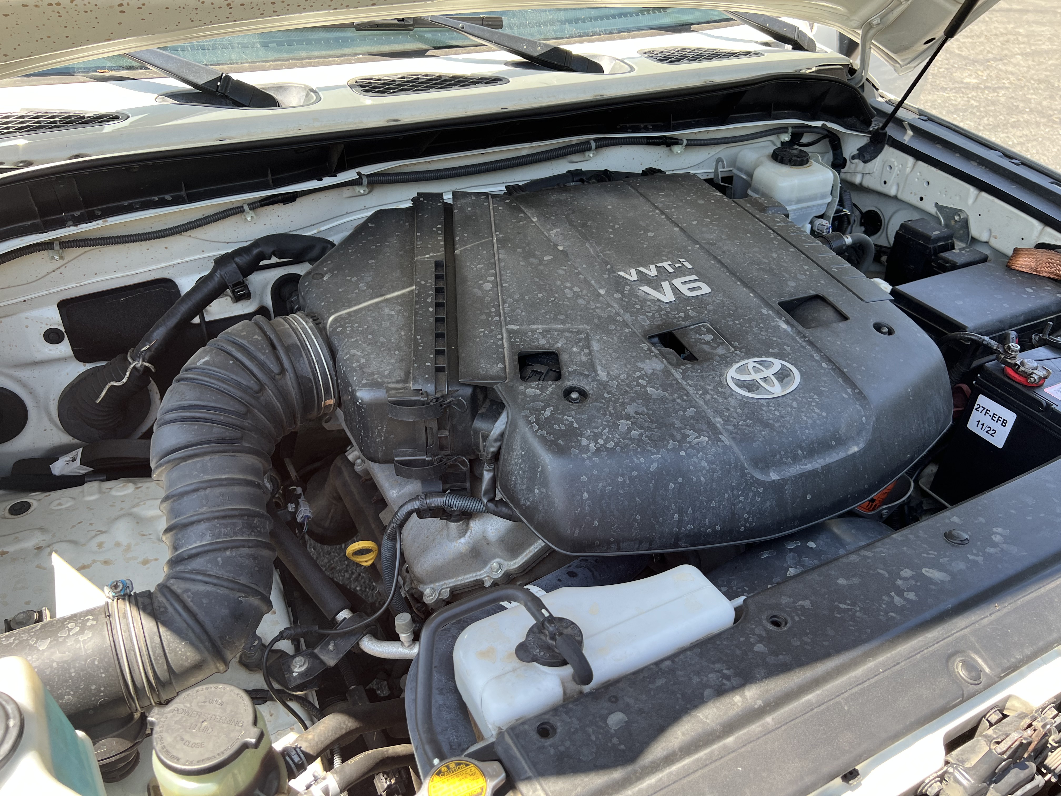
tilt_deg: -36.5
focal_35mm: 26
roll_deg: -2.0
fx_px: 797
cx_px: 530
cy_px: 398
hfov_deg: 67.3
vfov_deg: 53.1
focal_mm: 5.7
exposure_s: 1/362
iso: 50
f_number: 1.5
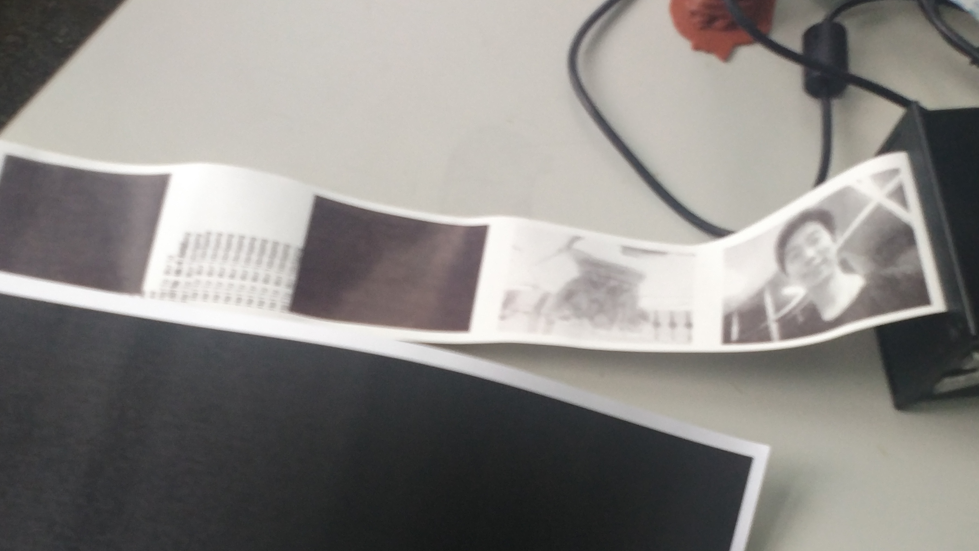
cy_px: 475
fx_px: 1324
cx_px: 395
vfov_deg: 23.0
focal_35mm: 51
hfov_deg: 40.4
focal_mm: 4.73
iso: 200
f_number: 2.2
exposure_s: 1/33
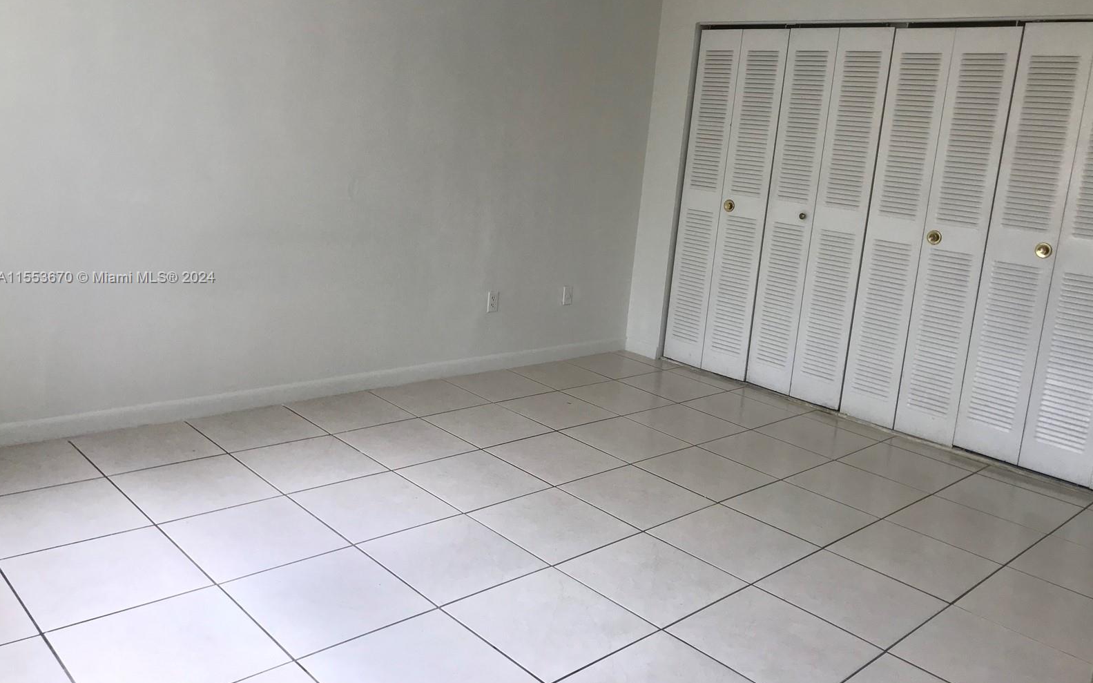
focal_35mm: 30
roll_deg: -4.2
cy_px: 278
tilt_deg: -8.8
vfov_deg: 41.7
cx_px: 546
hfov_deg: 62.9
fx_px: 894
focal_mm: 3.99
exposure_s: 1/120
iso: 40
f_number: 1.8
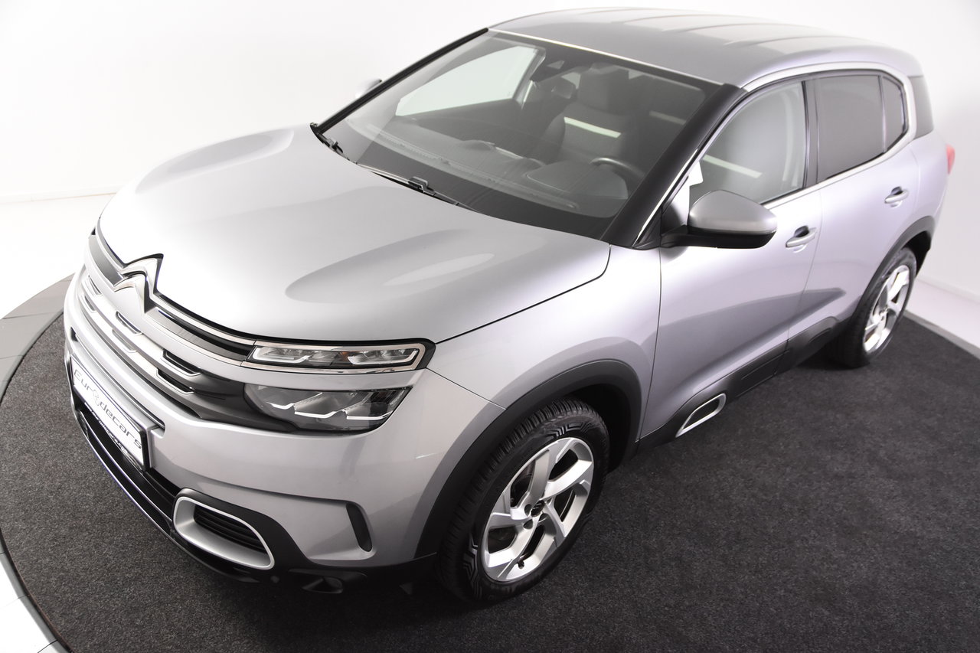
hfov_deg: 61.9
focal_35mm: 30
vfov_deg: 43.6
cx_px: 490
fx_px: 817
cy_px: 326
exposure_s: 1/50
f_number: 3.5
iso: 1600
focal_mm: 20
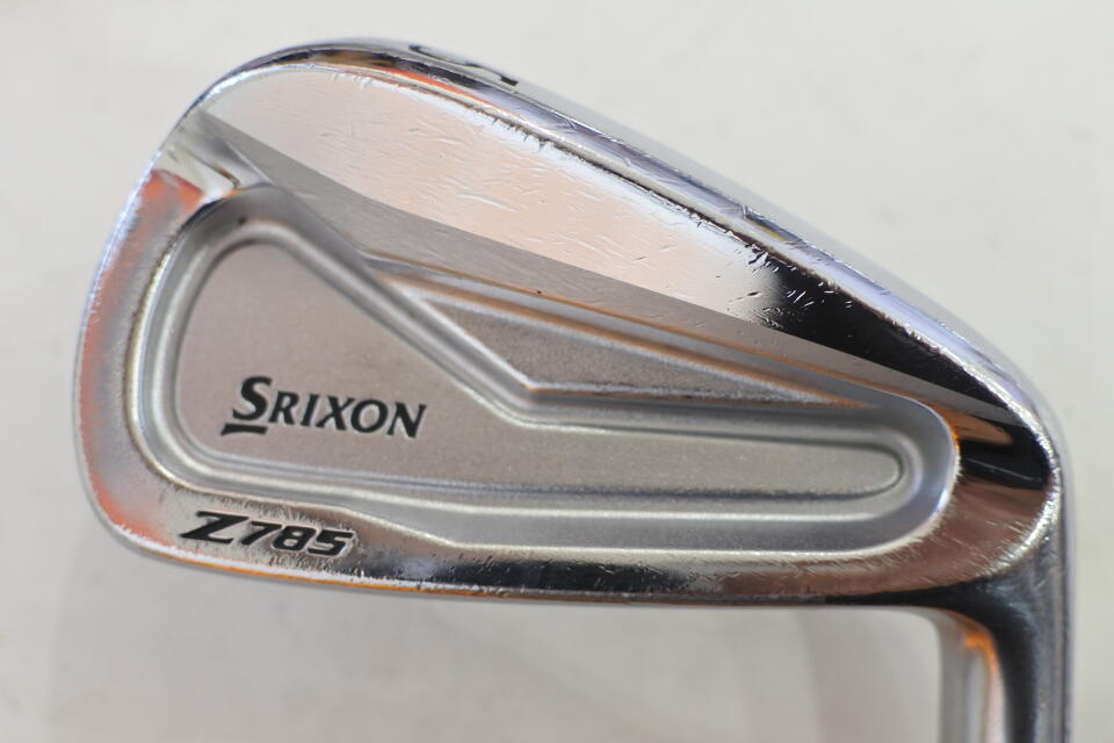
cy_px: 372
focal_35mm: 49
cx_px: 557
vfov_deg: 27.5
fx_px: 1516
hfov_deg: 40.3
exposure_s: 1/125
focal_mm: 18.5
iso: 800
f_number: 2.8
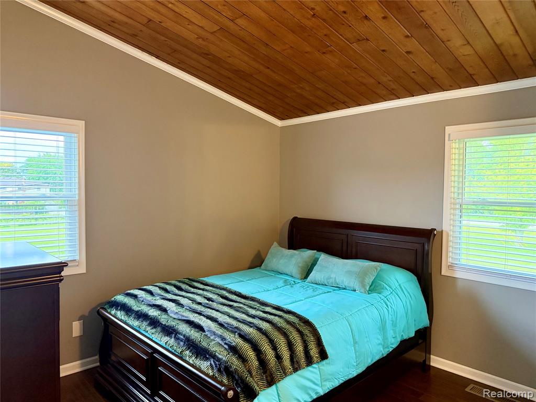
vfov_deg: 56.8
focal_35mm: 24
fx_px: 372
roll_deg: -1.2
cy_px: 201
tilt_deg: -2.1
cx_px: 268
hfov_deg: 71.6
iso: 640
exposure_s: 1/40
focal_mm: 6.76
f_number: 1.78
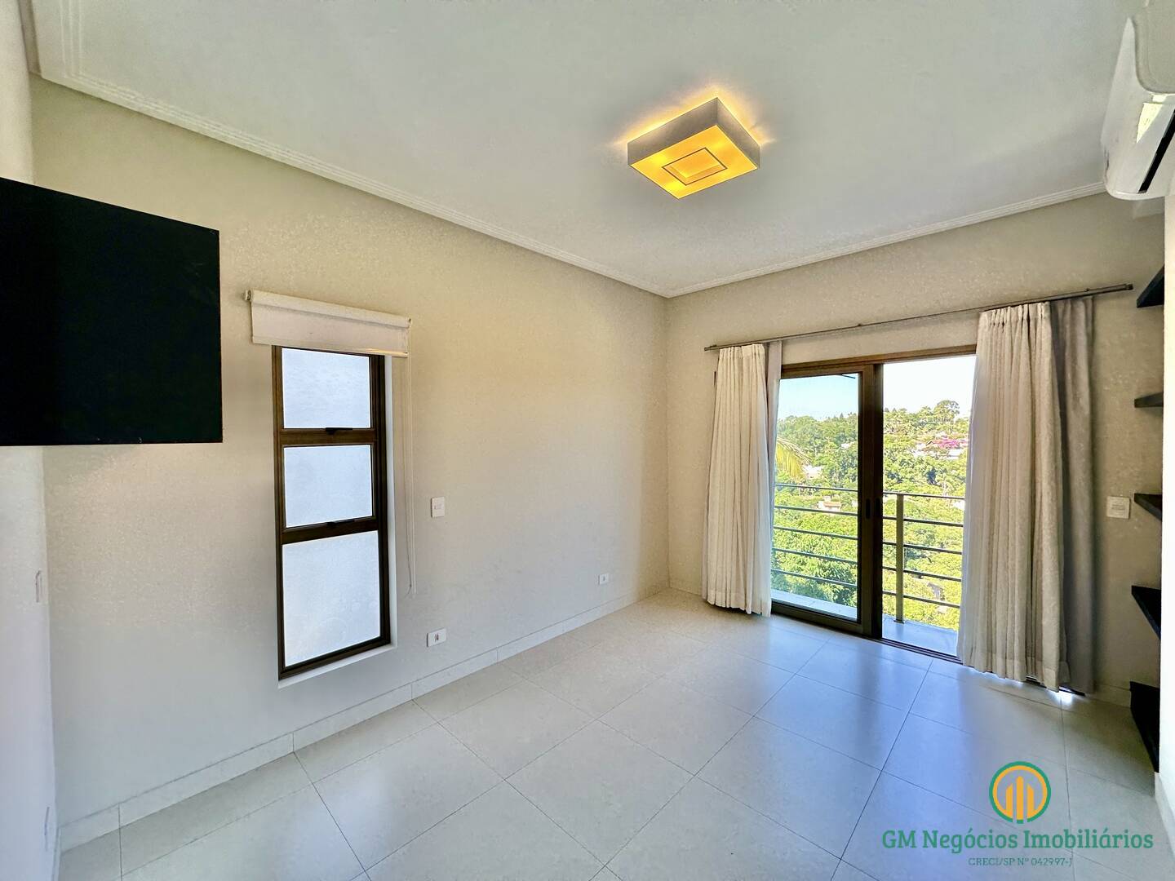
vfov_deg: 85.7
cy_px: 440
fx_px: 475
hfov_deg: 102.1
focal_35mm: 14
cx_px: 588
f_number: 2.2
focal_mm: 2.22
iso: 50
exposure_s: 1/120
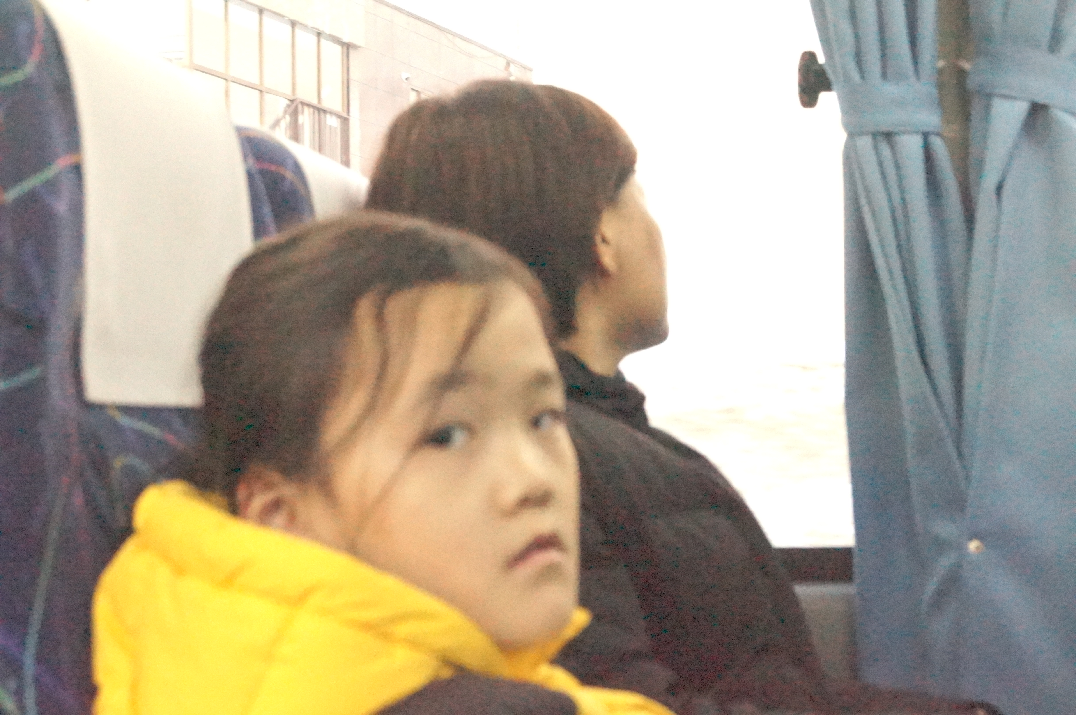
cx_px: 538
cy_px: 358
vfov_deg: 22.6
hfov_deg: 33.4
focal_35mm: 60
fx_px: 1791
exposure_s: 1/200
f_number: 8
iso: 16000
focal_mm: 40
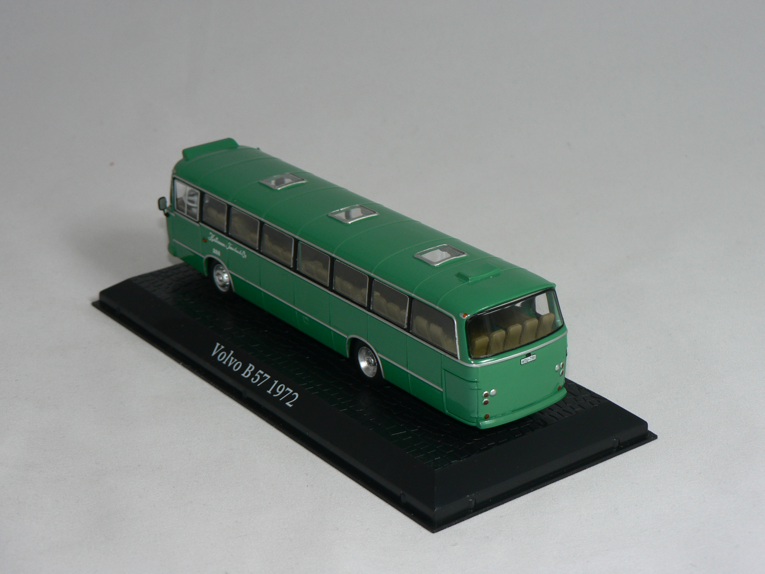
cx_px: 382
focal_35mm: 79
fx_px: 1746
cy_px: 287
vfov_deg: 18.7
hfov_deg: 24.7
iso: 80
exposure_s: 1/60
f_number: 3.2
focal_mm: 13.1
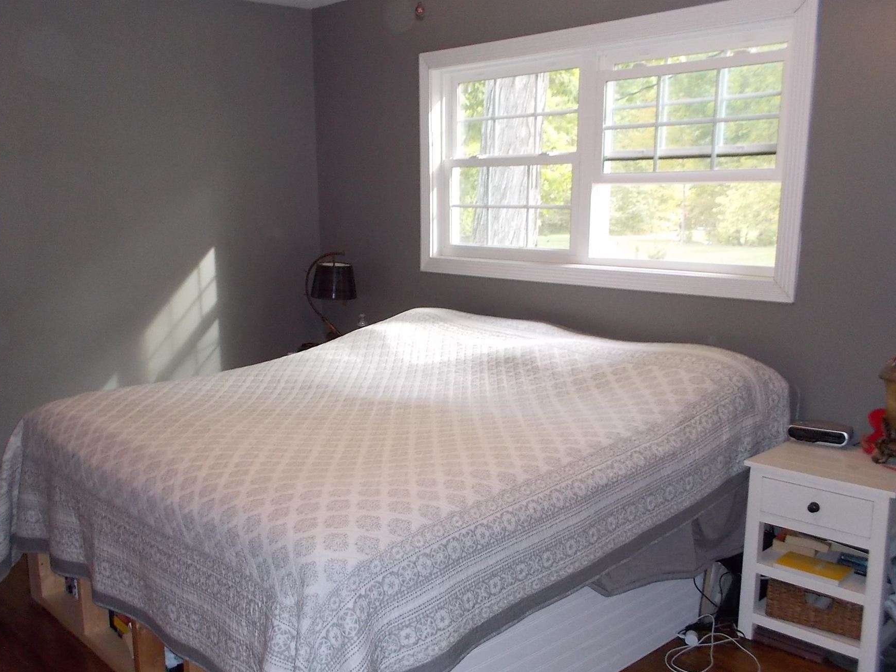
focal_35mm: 34
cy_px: 393
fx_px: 880
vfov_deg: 41.6
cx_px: 428
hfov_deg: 53.9
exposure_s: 1/25
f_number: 3.3
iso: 200
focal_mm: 4.1
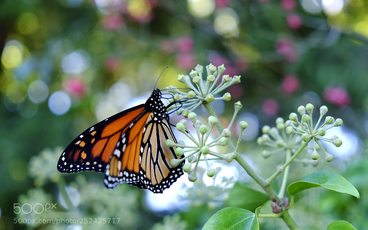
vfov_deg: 17.4
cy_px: 115
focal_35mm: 75
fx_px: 752
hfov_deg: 27.5
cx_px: 185
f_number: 4
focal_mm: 48.4
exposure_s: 1/250
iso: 800
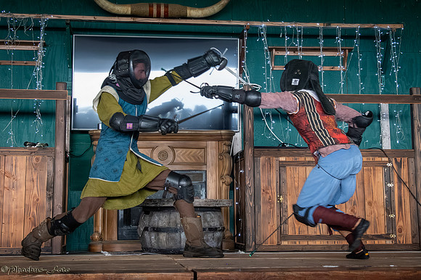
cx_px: 220
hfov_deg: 30.4
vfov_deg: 20.5
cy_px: 105
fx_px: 774
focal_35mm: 66
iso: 8000
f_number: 5.6
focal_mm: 38
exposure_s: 1/320
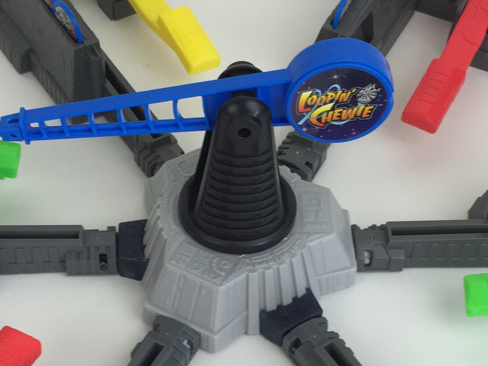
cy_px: 310
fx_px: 1072
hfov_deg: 25.6
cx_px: 217
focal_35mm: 76
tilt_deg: -53.1
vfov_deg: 19.1
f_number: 2.2
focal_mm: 4.15
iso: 40
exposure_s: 1/50
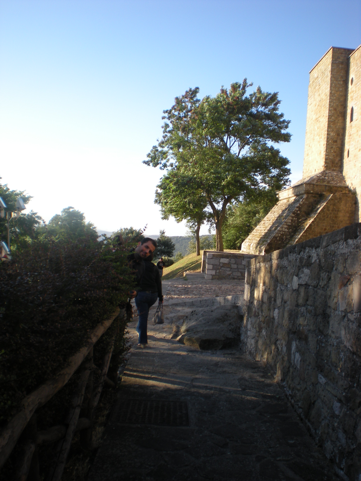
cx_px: 180
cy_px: 240
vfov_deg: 49.0
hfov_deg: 37.7
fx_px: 528
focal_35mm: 38
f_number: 4.6
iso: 64
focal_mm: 6.3
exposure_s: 1/160
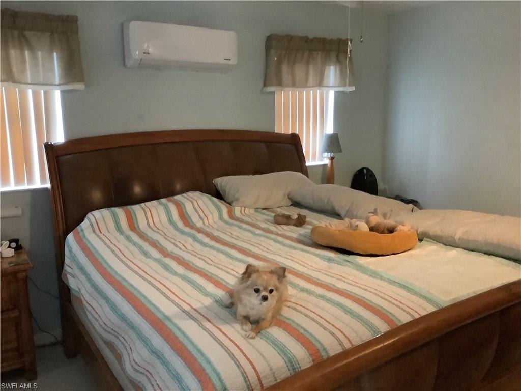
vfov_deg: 45.4
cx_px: 260
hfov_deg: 58.4
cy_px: 196
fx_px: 467
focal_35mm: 31
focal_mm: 3.3
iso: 800
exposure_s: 1/24
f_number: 2.4
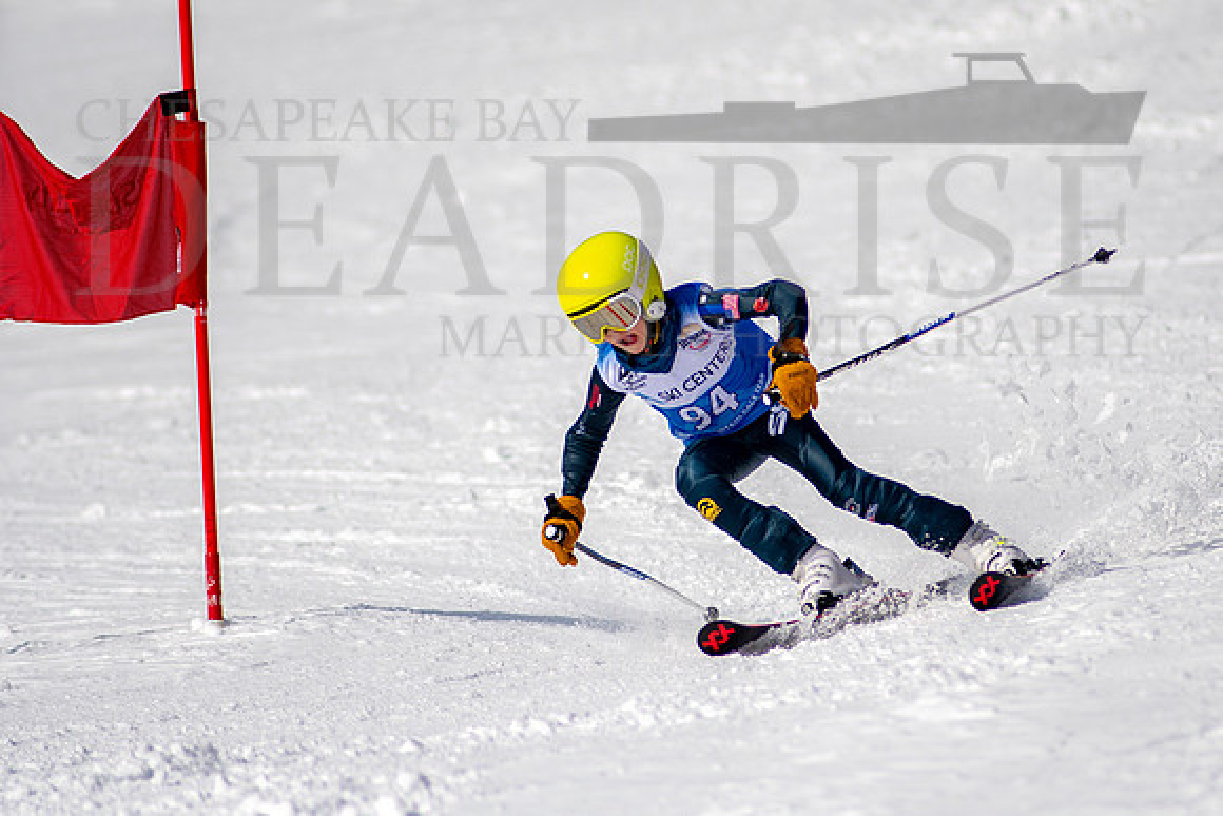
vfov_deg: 2.3
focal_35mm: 593
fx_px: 20151
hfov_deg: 3.5
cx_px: 705
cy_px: 356
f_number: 2.8
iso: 100
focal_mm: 300
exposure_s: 1/6400
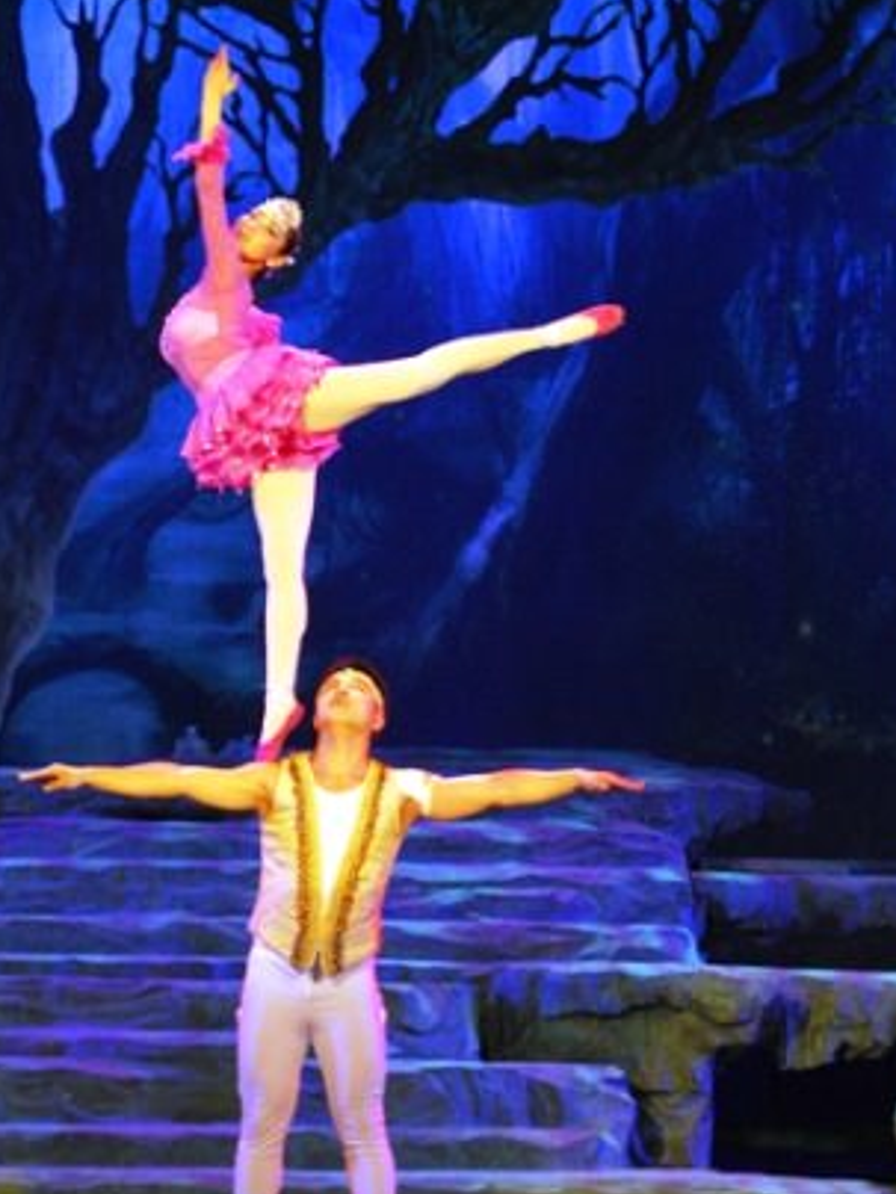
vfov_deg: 9.7
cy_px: 635
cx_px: 337
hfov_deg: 7.3
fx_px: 7031
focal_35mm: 204
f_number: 2.8
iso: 400
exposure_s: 1/100
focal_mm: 95
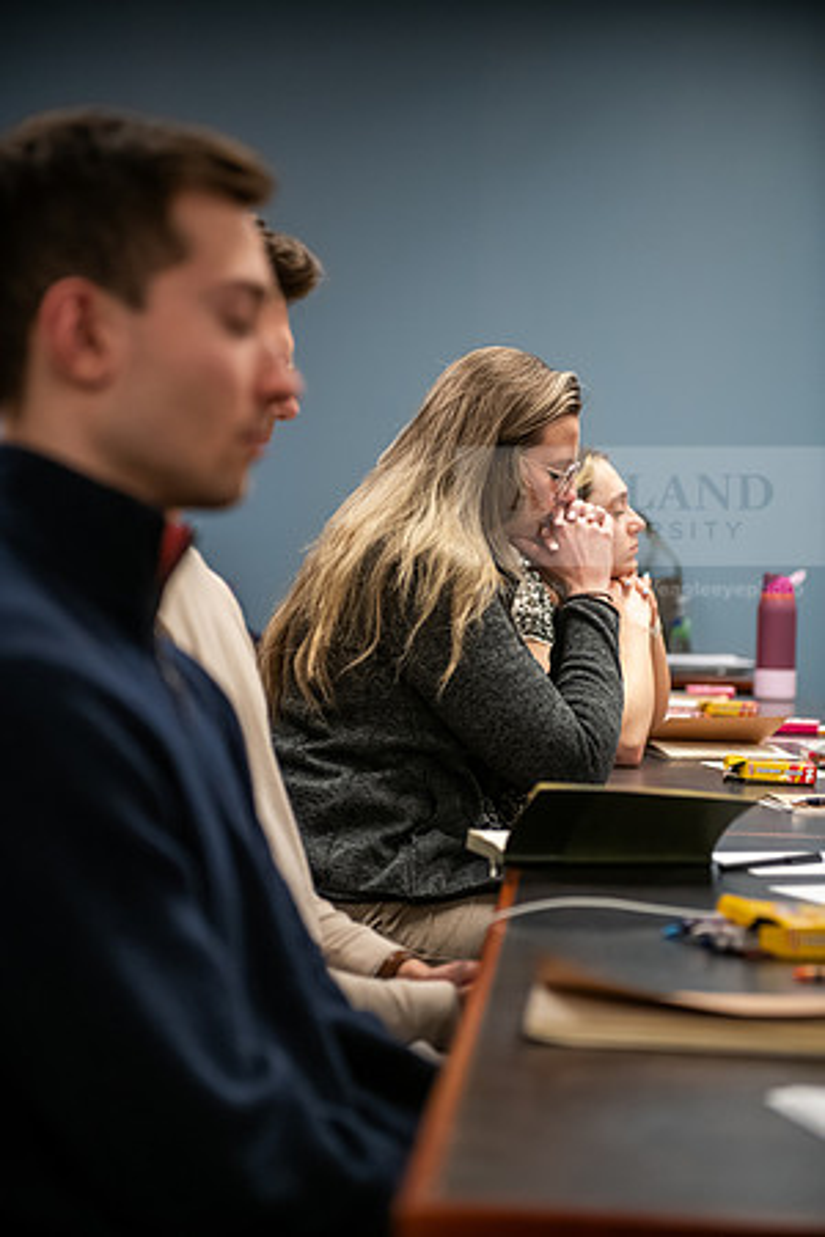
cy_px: 618
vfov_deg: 28.8
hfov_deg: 19.5
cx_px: 412
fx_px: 2406
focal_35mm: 70
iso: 2000
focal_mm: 70
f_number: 2.8
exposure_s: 1/200
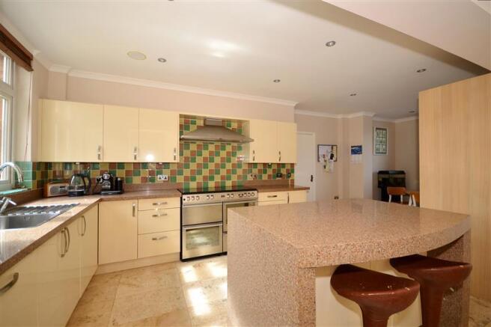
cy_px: 164
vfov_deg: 77.3
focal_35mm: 15
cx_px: 246
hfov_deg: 100.4
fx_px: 205
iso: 200
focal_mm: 10
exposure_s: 1/100
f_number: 5
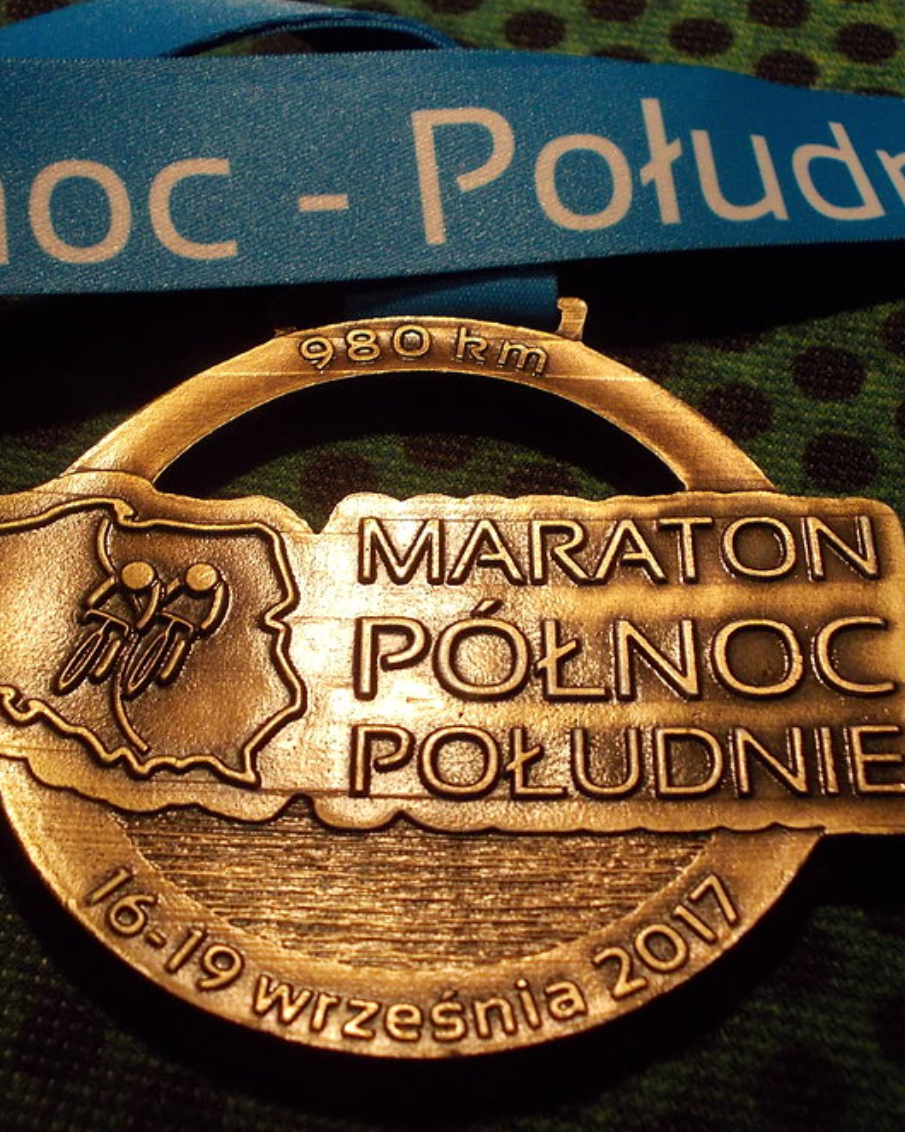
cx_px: 379
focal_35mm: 57
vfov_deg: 33.0
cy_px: 559
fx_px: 1909
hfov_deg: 26.6
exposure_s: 1/30
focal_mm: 6.1
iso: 200
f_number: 3.3
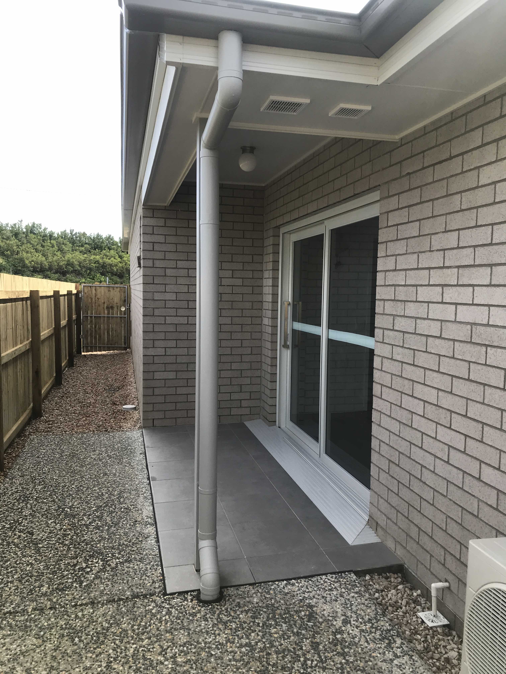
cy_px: 337
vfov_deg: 63.4
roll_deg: -0.2
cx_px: 253
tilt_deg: -4.2
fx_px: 546
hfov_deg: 49.7
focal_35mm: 28
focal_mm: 3.99
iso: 20
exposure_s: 1/742
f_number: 1.8
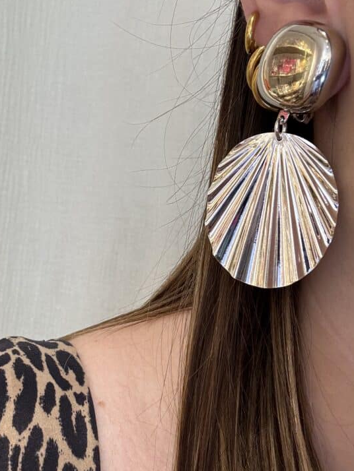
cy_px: 239
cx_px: 151
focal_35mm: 43
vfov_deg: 43.8
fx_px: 586
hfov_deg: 33.6
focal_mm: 2.69
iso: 64
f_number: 1.9
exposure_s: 1/100
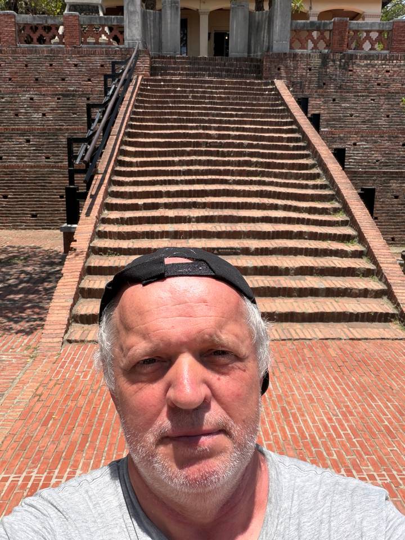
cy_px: 270
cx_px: 202
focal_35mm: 30
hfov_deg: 46.8
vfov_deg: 60.0
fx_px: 468
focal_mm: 2.71
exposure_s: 1/1072
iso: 25
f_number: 1.9
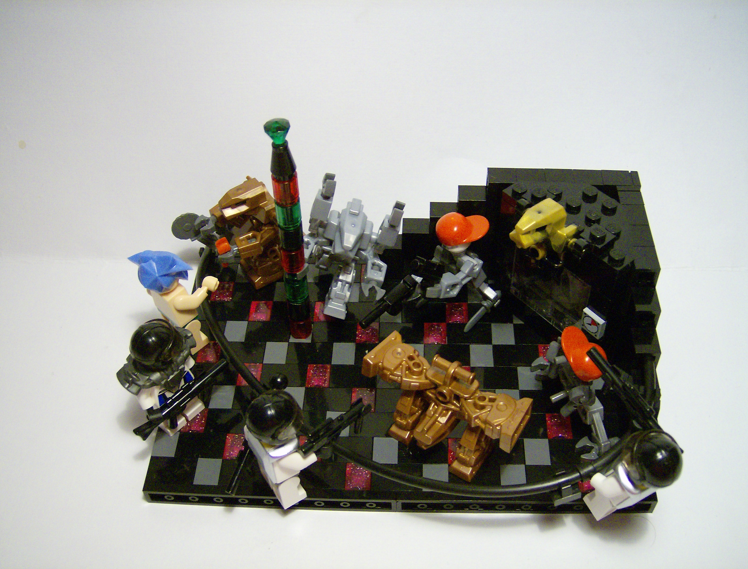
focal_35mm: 36
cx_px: 374
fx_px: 782
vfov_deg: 40.0
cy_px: 284
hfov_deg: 51.1
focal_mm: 6
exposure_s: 1/62.3
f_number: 2.8
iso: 200
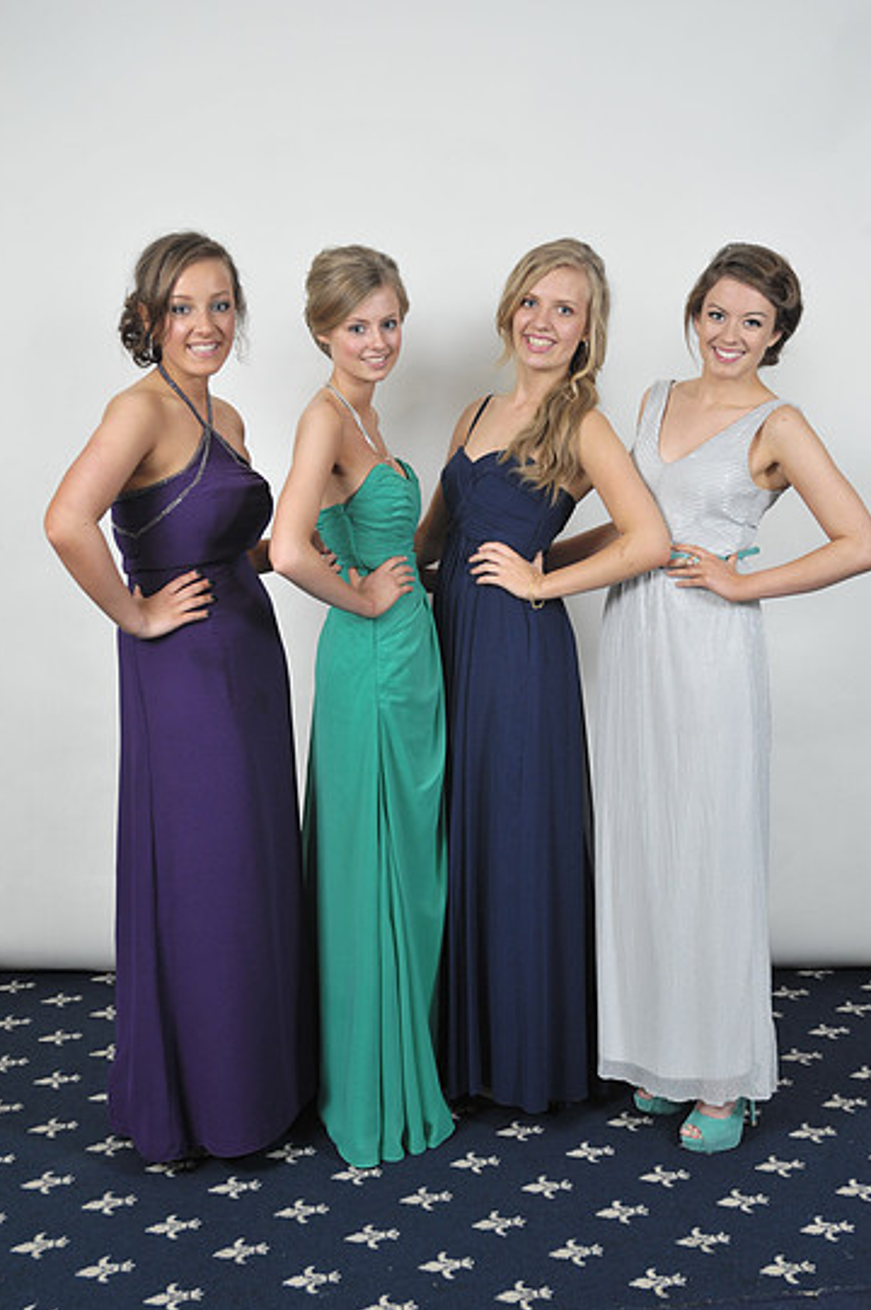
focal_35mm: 45
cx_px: 452
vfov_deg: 43.6
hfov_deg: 29.8
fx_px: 1635
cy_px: 700
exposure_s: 1/160
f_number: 7.1
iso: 1000
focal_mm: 42
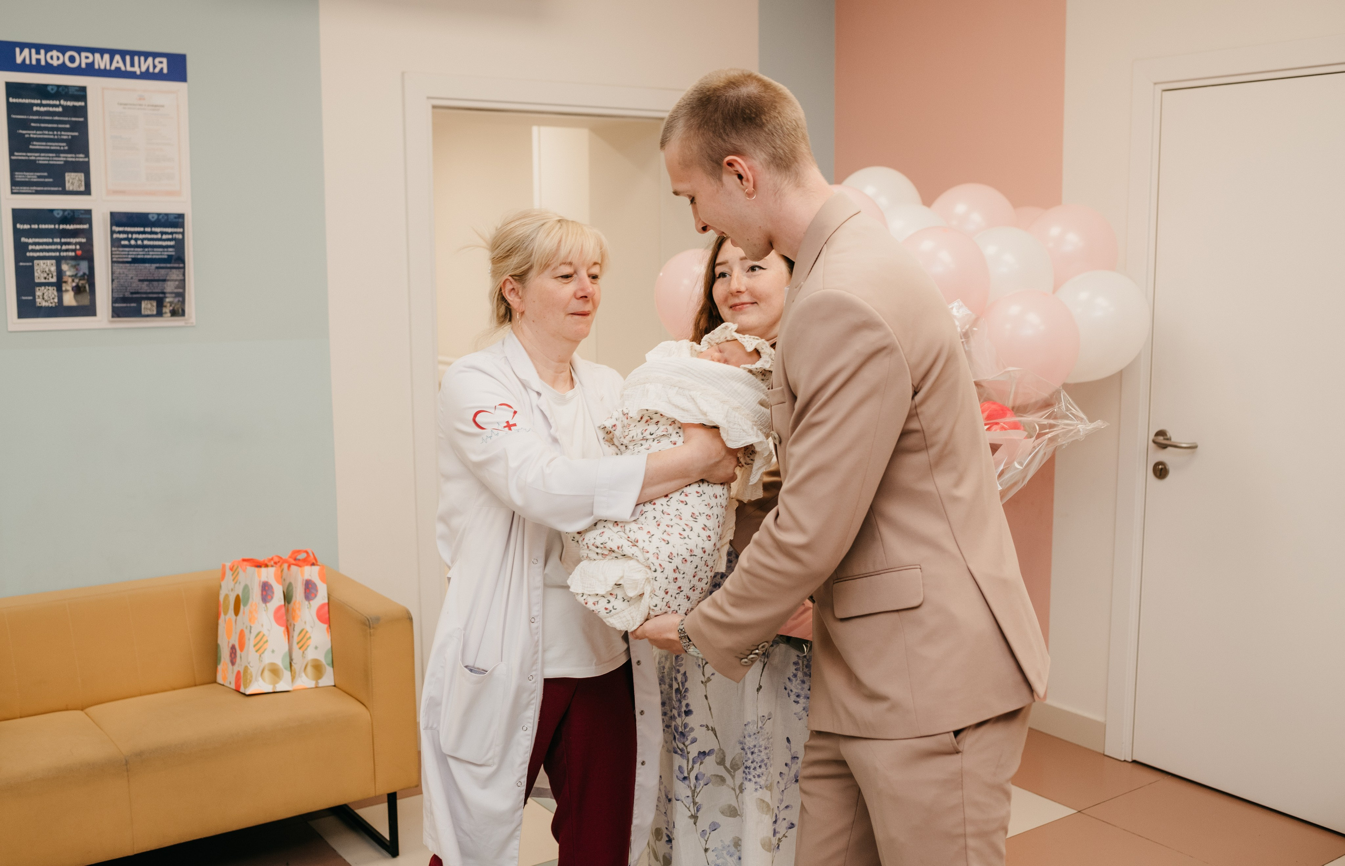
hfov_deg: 52.3
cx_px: 665
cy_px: 437
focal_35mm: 37
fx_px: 1371
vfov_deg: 35.1
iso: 400
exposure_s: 1/160
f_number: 4
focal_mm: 35
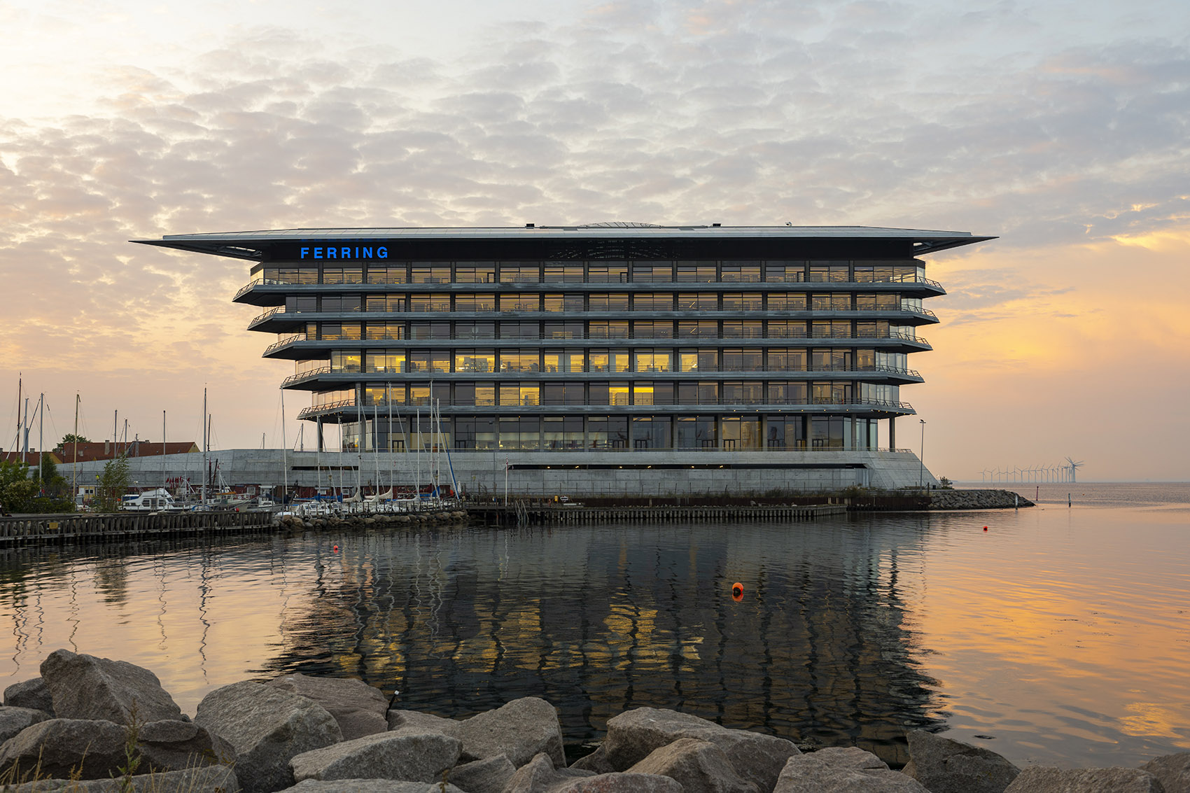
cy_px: 396
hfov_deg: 50.7
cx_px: 595
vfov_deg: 35.0
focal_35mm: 38
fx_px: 1256
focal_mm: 38
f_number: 8
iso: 64
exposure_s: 1/13
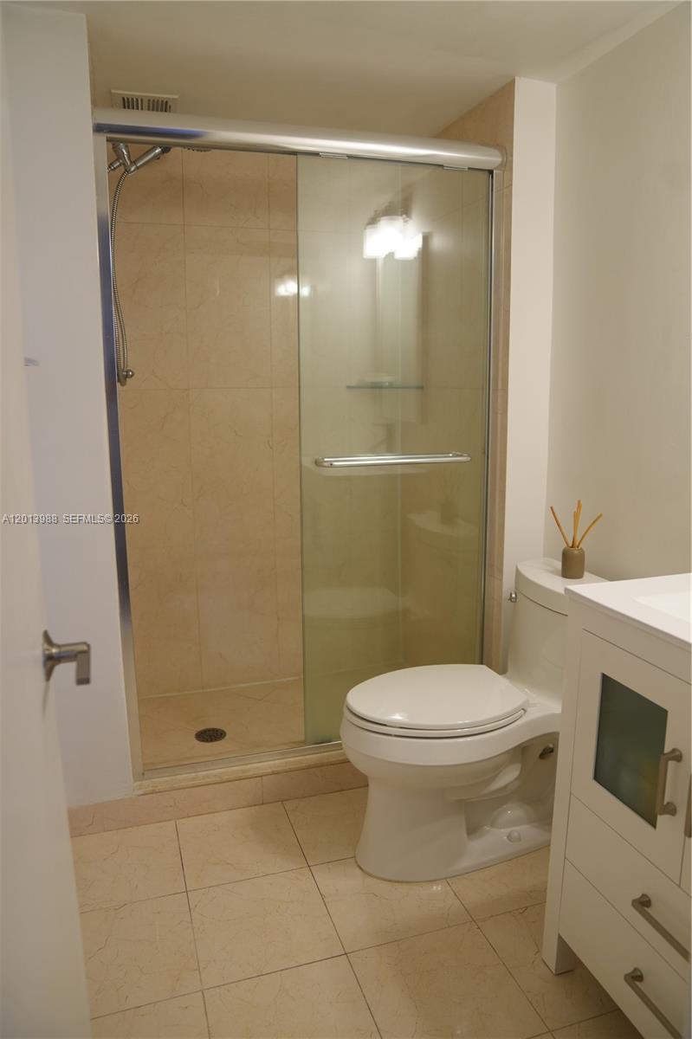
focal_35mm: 25
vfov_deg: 71.5
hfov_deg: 51.2
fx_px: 721
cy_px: 520
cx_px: 346
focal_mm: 25
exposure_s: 1/80
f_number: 2.8
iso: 400
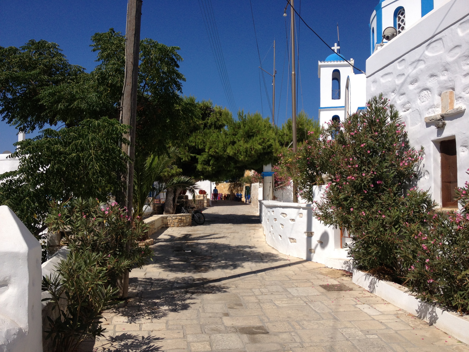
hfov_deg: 52.6
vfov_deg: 40.7
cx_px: 234
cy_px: 176
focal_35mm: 35
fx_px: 474
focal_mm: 4.28
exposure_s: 1/3067
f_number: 2.4
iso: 50
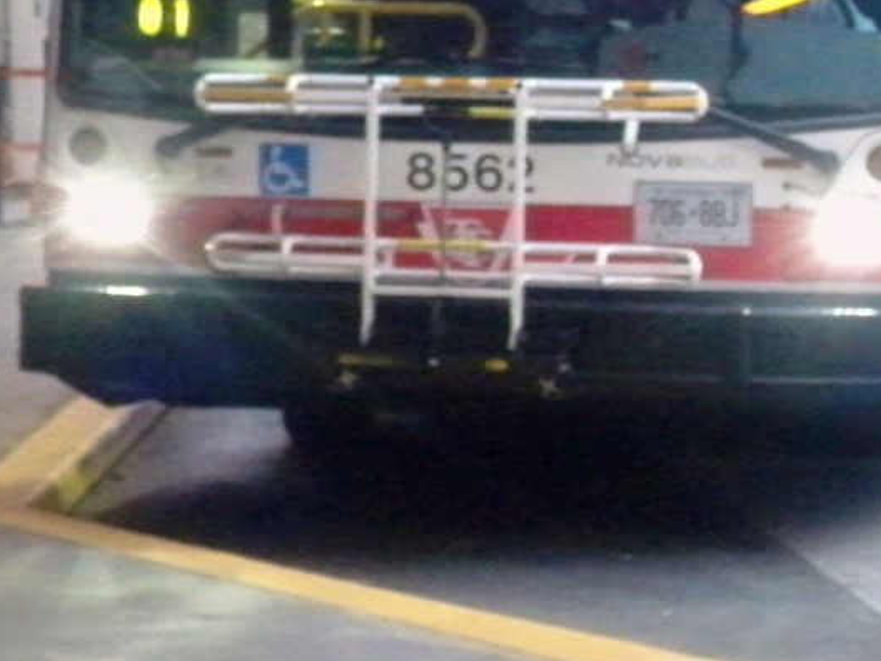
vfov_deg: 9.0
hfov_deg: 12.0
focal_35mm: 165
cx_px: 552
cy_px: 67
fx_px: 4199
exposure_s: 1/80
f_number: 5.1
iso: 2500
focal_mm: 15.1
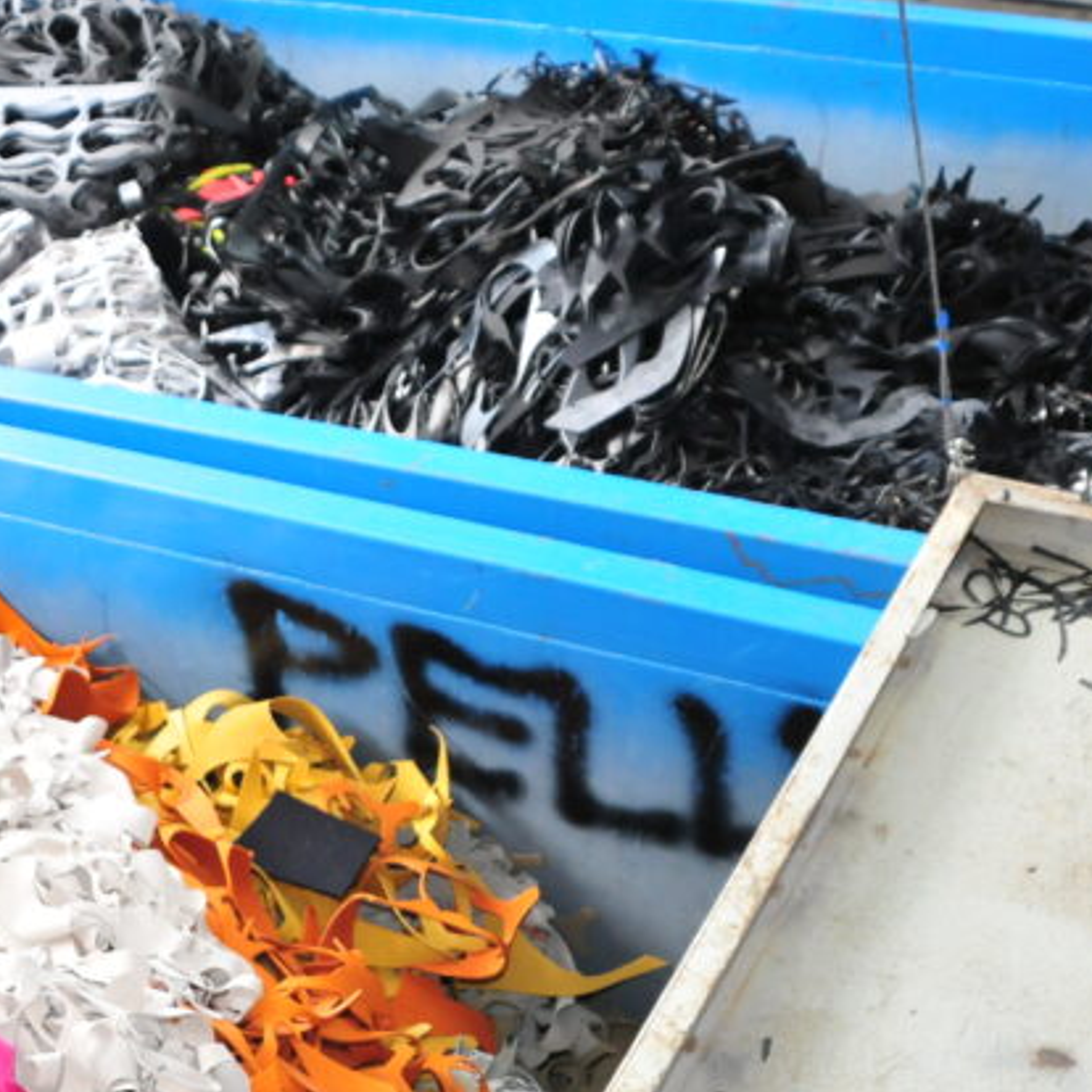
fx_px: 2248
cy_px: 852
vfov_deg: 26.8
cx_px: 538
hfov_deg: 27.3
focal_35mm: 63
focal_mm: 20
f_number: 3.5
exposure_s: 1/250
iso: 800
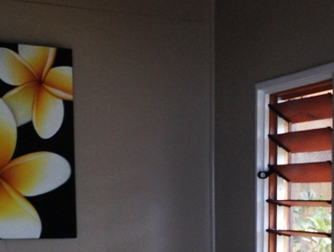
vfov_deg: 16.0
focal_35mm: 90
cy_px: 269
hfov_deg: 21.6
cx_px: 231
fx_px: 869
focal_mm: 4.12
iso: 50
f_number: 2.4
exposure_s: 1/27
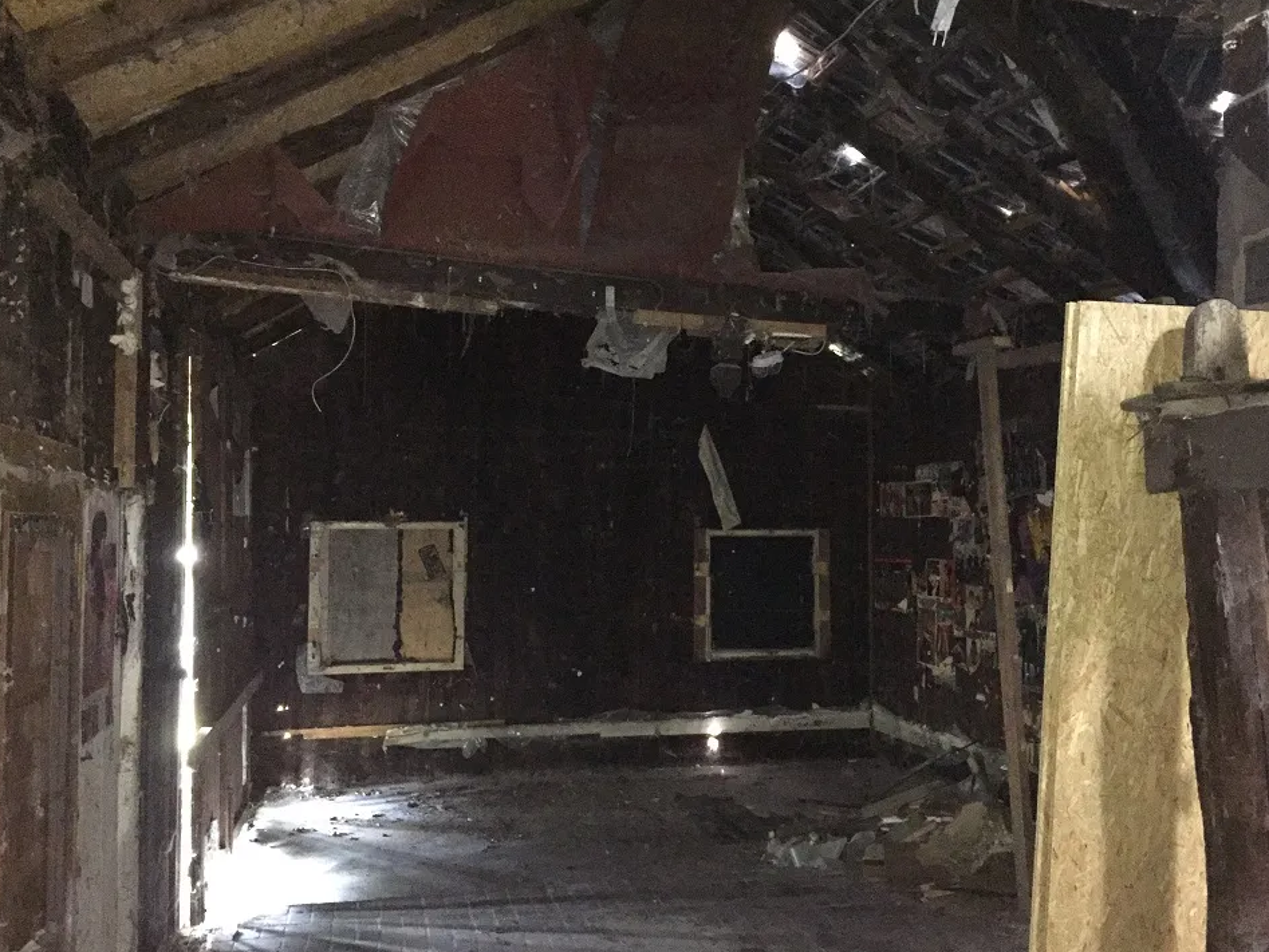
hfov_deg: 59.9
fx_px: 1100
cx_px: 653
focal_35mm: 30
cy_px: 473
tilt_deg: +4.0
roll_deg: -1.5
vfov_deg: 46.8
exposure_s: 1/17
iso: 1000
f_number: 2.2
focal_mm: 4.15
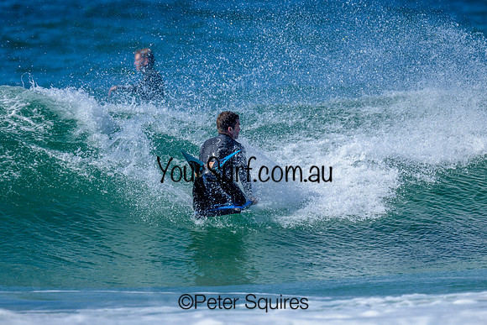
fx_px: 12596
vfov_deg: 1.5
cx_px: 237
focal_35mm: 931
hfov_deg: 2.2
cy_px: 171
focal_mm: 800
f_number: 6.3
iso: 250
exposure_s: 1/2000
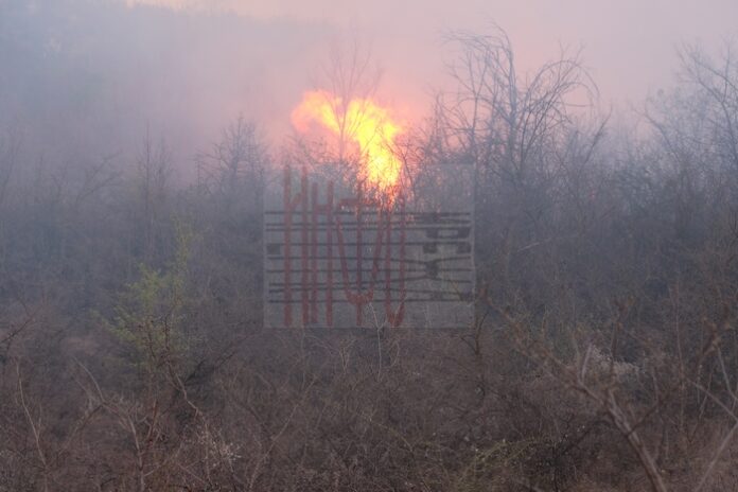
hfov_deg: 27.0
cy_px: 246
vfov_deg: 18.2
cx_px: 369
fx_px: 1537
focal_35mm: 75
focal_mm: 50
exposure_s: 1/60
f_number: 5.6
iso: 640
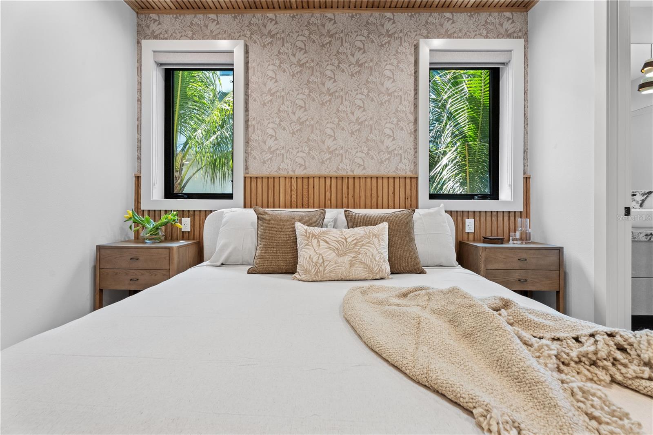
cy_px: 218
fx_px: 290
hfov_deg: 96.7
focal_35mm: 16
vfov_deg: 73.7
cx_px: 326
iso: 640
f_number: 8
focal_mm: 16
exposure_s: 1/8
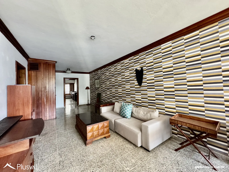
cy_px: 86
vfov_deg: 85.7
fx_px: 93
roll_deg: +1.4
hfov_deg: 102.1
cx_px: 114
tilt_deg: +0.3
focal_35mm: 14
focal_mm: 2.22
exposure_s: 1/60
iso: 800
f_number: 2.2
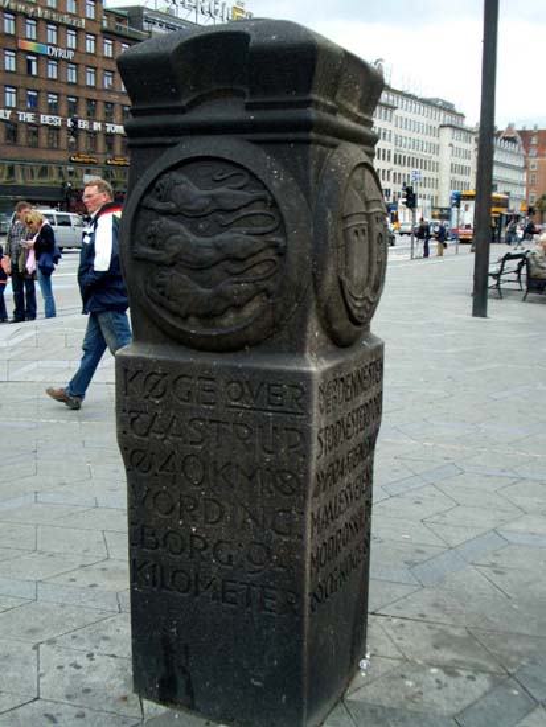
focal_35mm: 41
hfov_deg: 35.2
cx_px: 273
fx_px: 862
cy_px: 364
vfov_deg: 45.8
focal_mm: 6.8
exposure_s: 1/400
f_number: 2.8
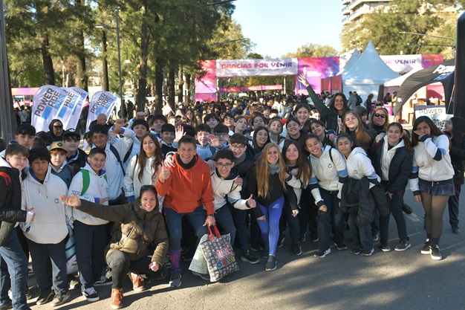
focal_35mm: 36
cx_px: 232
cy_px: 155
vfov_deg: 36.9
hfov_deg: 53.1
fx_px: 465
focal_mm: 24
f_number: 6.3
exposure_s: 1/640
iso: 160
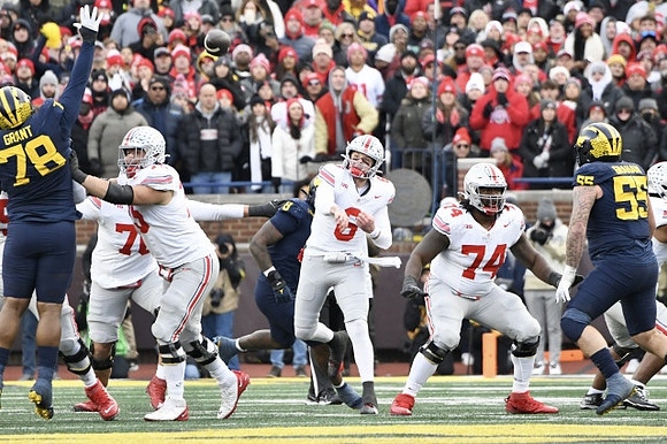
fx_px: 11110
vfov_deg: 2.3
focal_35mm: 600
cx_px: 334
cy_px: 222
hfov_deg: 3.4
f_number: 5.6
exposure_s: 1/1000
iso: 3200
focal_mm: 400
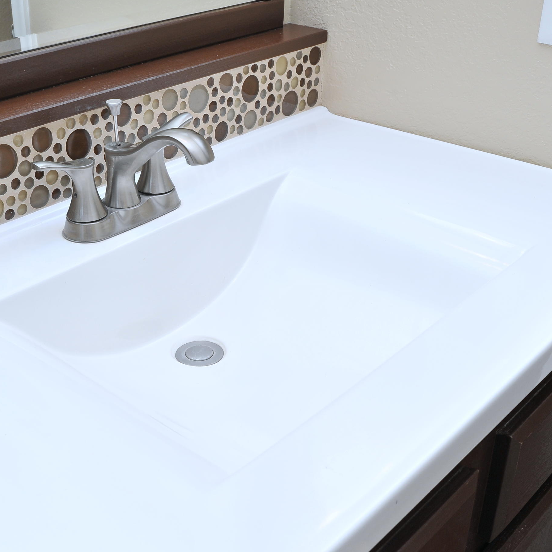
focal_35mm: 49
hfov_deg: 34.5
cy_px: 275
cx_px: 214
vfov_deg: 34.7
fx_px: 884
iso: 640
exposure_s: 1/60
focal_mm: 35
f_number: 9
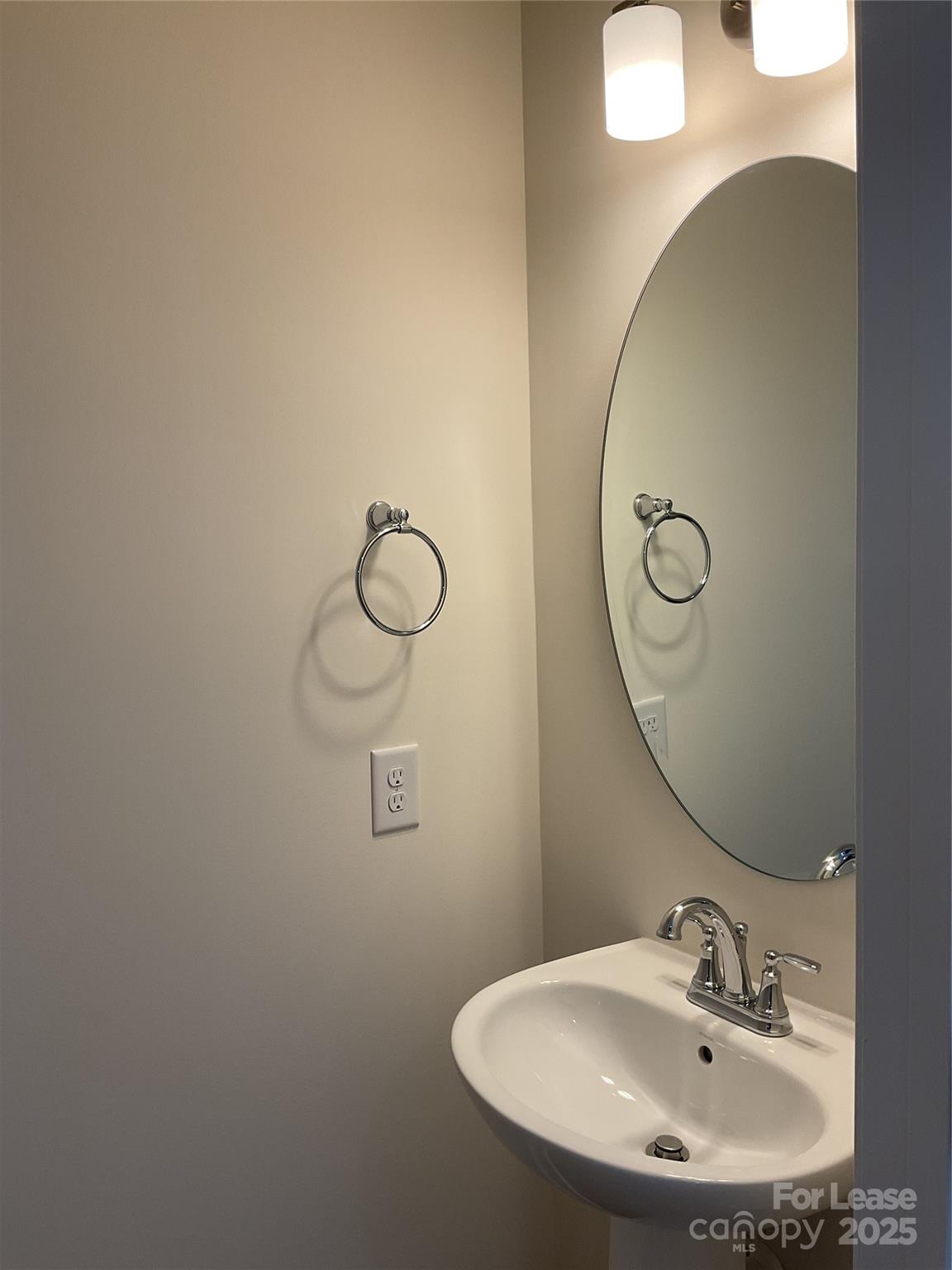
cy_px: 635
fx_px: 1063
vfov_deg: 61.7
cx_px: 476
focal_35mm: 29
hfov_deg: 48.2
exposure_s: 1/120
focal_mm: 3
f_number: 1.8
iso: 32
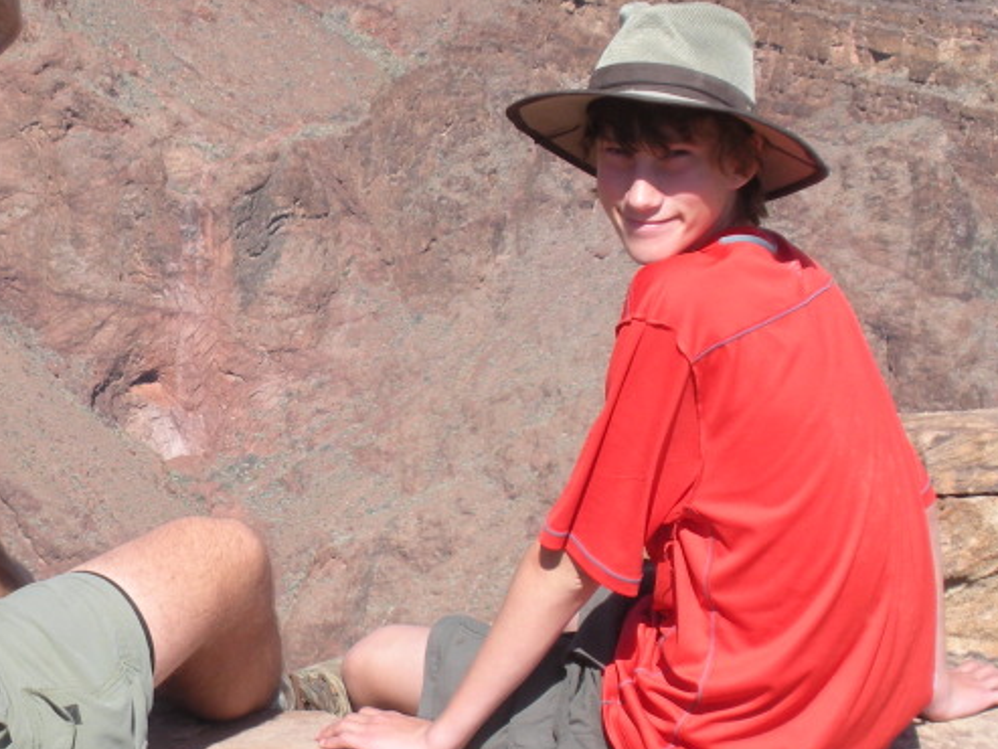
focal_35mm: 108
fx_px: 3114
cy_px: 417
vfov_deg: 13.7
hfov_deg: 18.1
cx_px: 249
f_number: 4.4
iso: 64
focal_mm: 9.1
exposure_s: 1/368
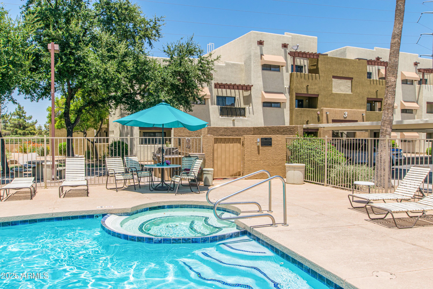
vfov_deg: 47.9
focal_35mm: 27
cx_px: 216
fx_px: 325
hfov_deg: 67.4
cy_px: 144
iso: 100
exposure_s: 1/200
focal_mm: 18
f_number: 11
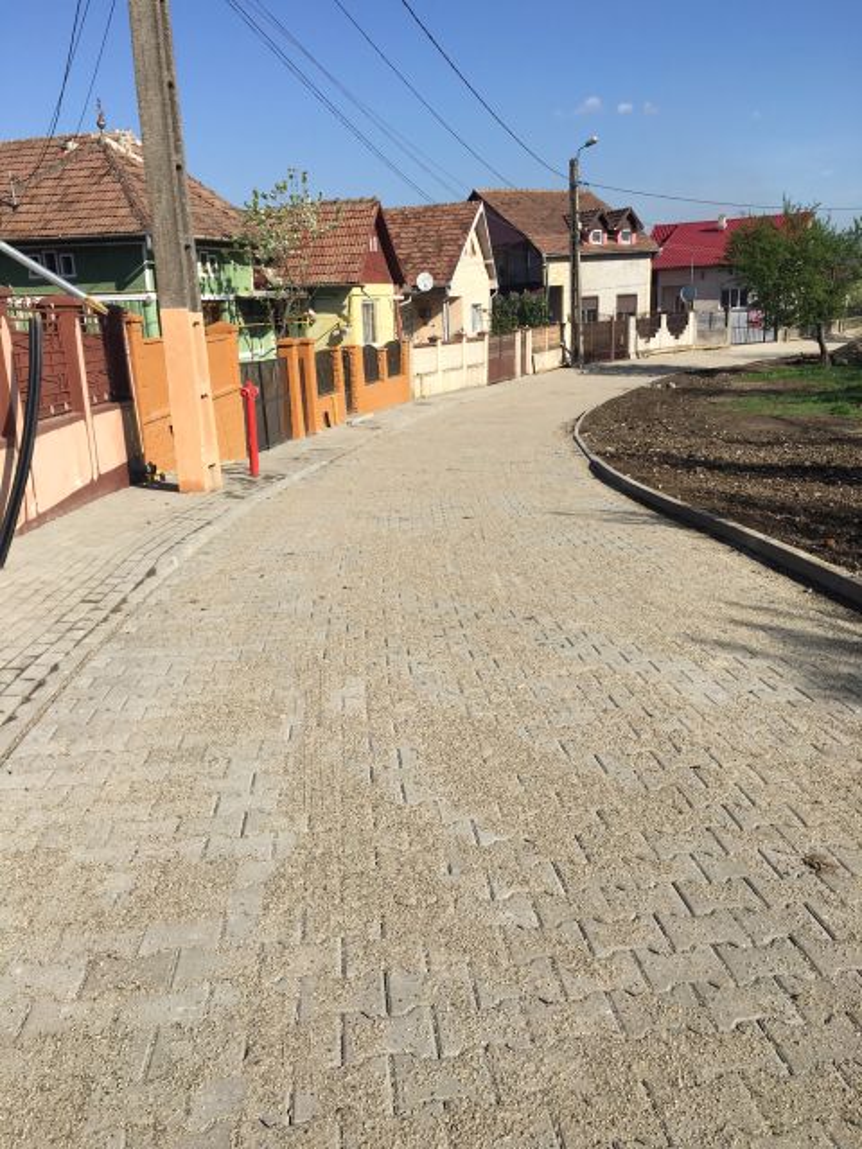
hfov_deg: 48.2
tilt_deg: -15.3
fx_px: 963
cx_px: 431
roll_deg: +2.4
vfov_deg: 61.7
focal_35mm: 29
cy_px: 574
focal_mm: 4.15
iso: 25
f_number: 2.2
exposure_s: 1/1789
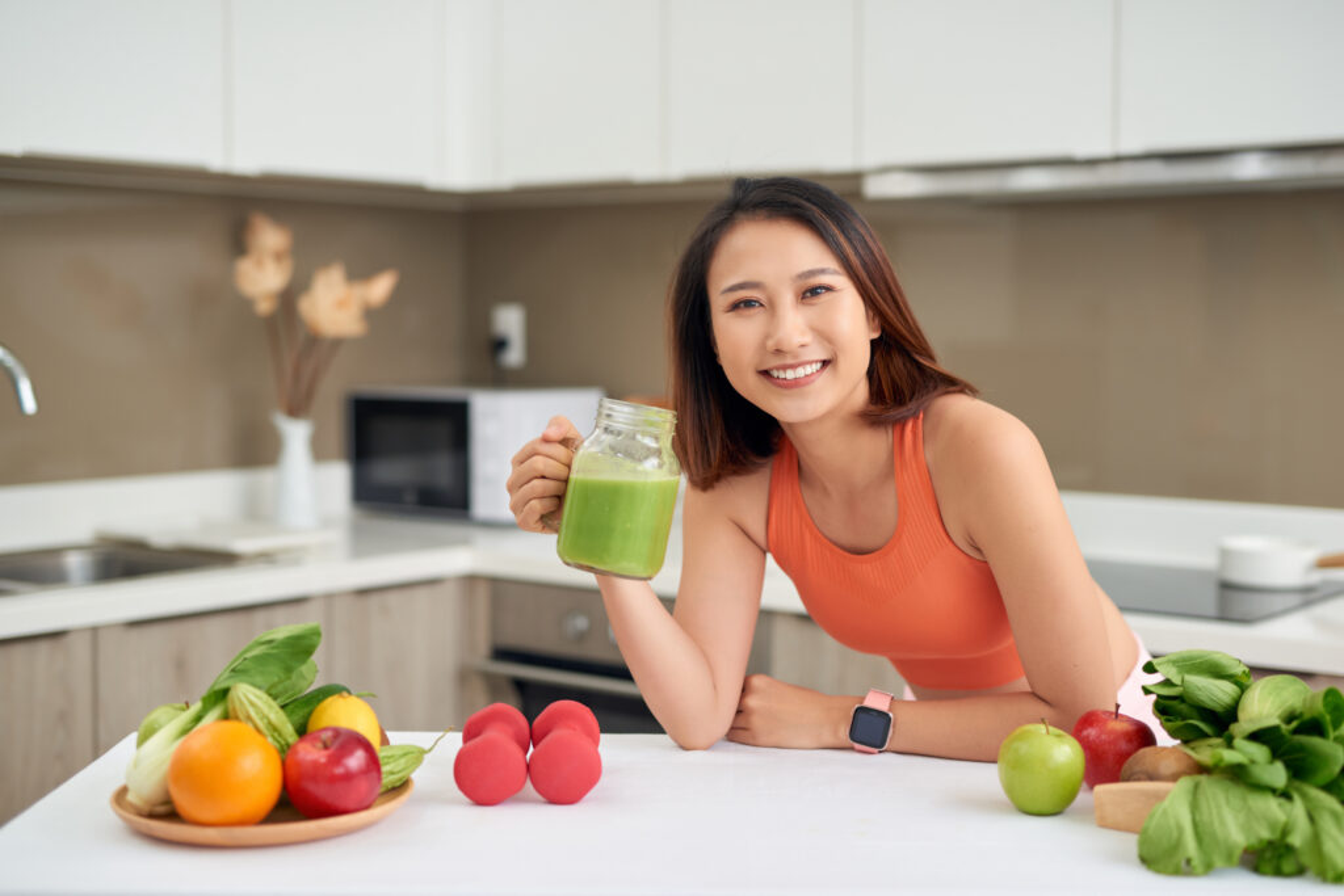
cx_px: 672
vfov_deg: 27.0
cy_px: 448
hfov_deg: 39.6
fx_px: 1867
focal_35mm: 50
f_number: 2
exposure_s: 1/160
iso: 200
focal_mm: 50
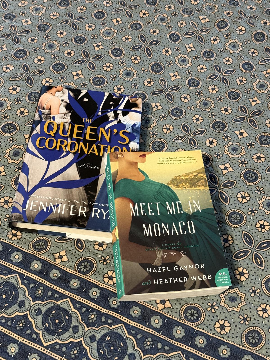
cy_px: 180
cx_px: 135
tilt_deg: -55.4
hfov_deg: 30.3
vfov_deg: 39.7
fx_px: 499
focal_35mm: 48
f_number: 1.78
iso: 250
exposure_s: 1/40
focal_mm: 6.76
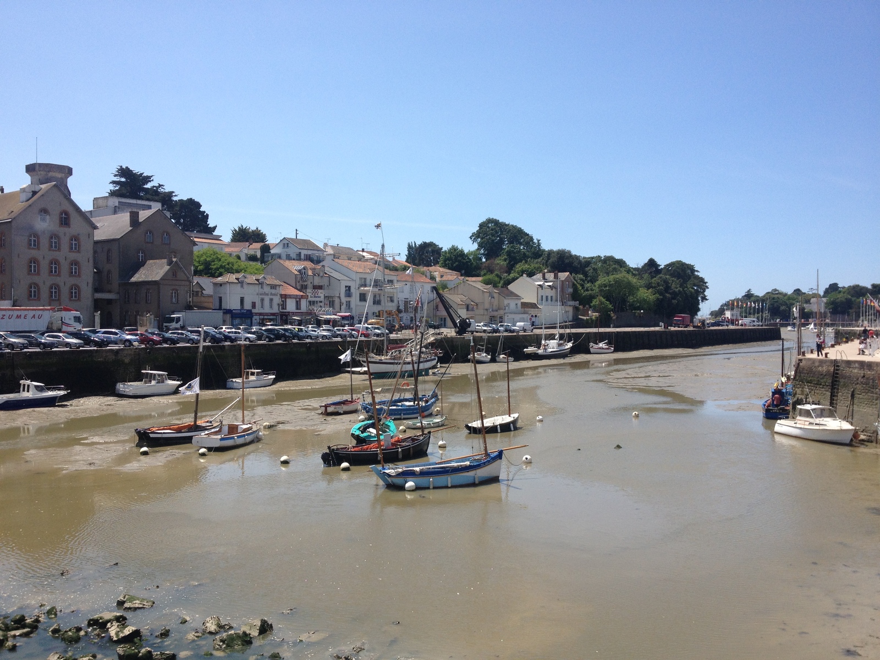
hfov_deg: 52.6
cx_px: 440
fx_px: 890
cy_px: 330
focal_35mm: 35
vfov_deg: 40.7
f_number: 2.4
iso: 50
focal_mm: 4.28
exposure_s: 1/1842
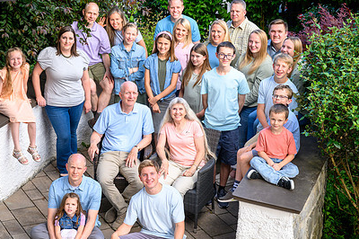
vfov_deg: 15.7
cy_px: 124
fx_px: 867
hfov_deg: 23.4
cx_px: 149
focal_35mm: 87
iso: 400
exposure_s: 1/200
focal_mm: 60
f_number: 8
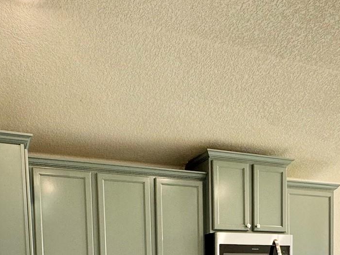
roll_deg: +1.2
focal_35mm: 41
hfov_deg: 45.6
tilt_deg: -5.2
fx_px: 403
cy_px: 325
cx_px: 143
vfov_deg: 29.1
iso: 125
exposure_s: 1/120
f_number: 2.2
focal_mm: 2.22
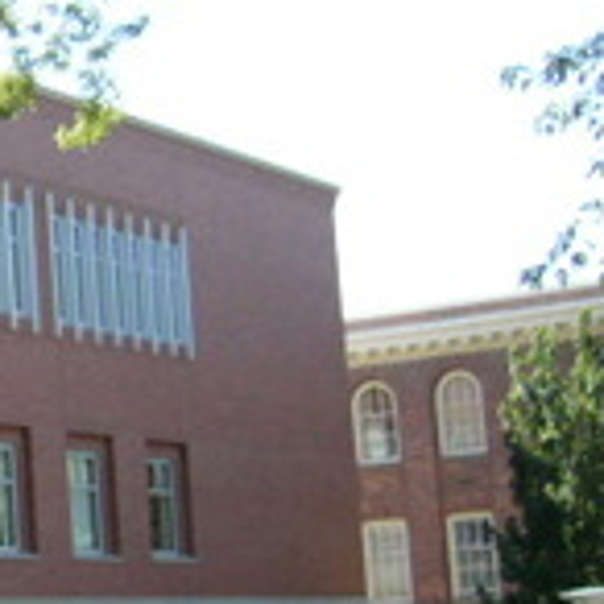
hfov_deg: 14.9
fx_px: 2093
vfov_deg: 16.4
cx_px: -372
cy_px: 374
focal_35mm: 106
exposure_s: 1/400
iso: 100
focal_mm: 5.8
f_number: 2.8
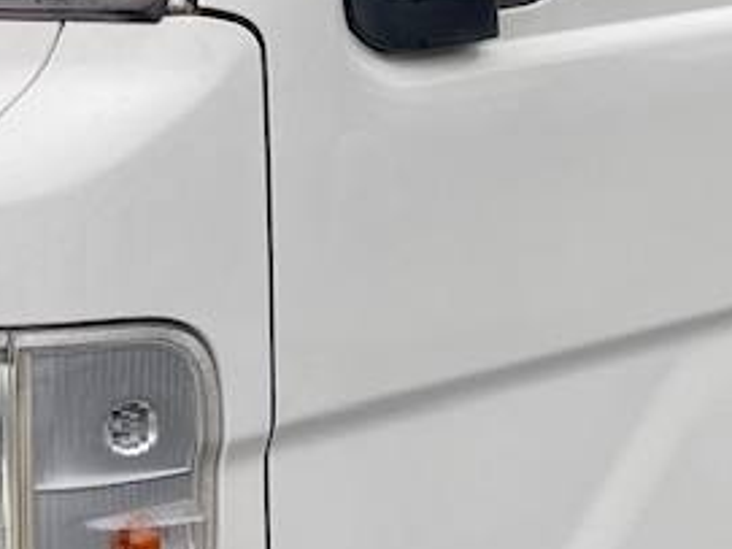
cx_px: 519
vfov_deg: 12.5
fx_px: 2494
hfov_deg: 16.6
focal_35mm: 118
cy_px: 395
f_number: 1.6
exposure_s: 1/206
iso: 32
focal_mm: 5.1
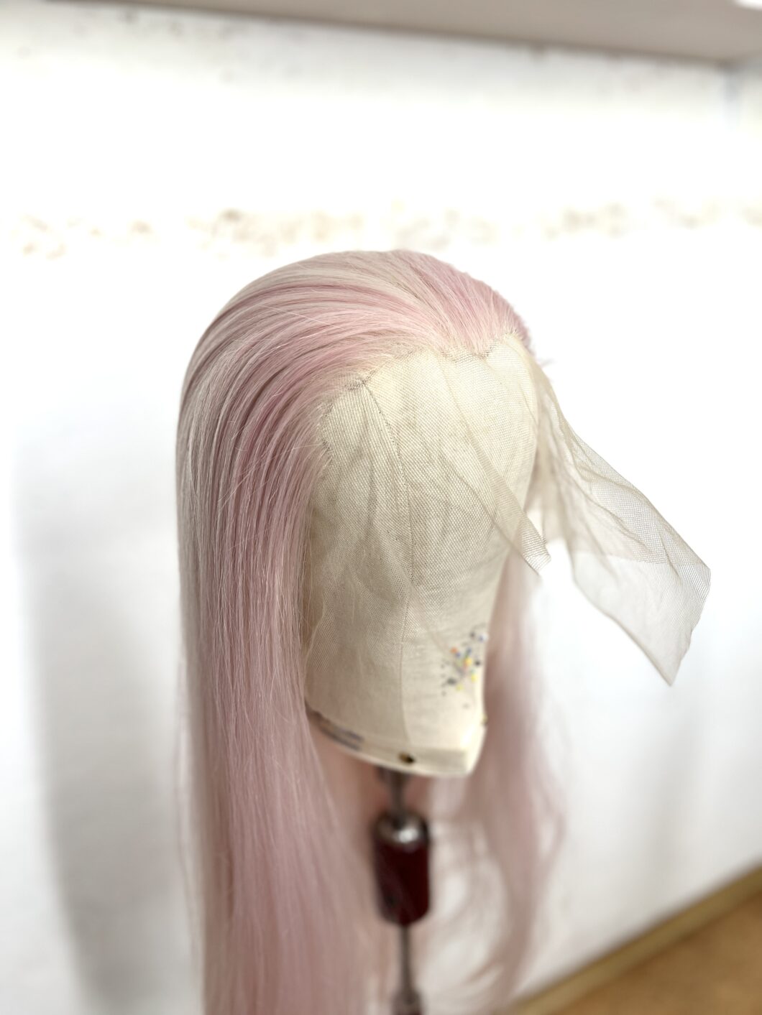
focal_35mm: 26
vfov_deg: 67.3
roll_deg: +3.6
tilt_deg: -16.3
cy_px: 508
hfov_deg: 53.1
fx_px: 763
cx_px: 381
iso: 32
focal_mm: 5.7
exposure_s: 1/100
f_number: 1.5
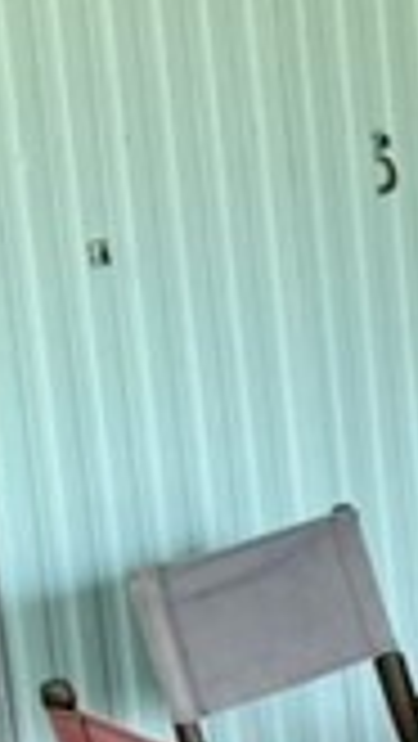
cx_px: 1339
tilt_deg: -14.2
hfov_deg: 6.7
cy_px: 1070
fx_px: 3187
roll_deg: +0.2
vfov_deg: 12.7
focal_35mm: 162
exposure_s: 1/121
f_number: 1.78
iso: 80
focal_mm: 6.76
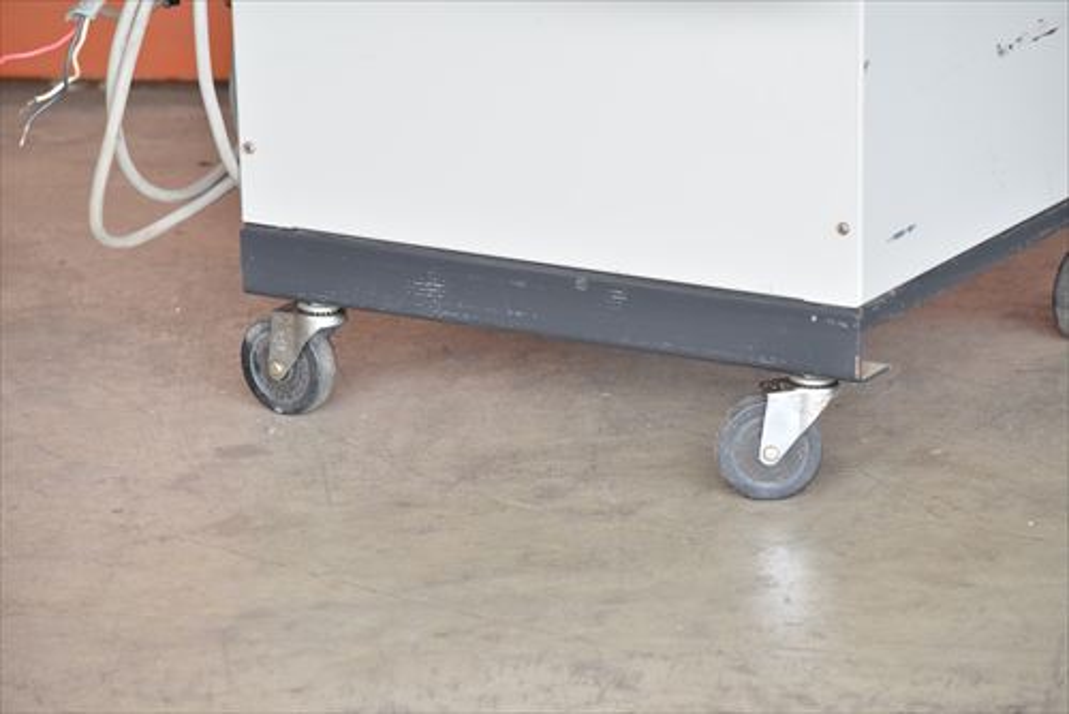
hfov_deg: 9.8
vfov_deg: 6.6
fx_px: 6239
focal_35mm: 210
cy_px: 357
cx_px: 534
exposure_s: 1/200
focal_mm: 140
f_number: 6.3
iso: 1250
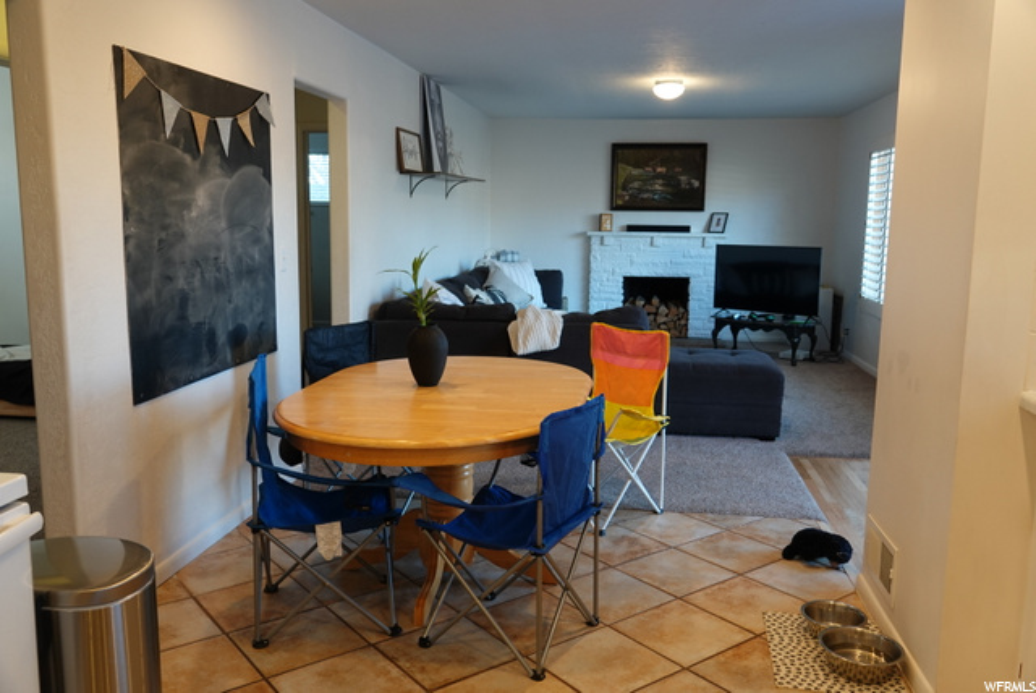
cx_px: 518
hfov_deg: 63.6
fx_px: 835
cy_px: 346
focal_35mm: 29
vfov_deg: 45.0
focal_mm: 10.59
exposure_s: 1/30
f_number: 2.8
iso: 160
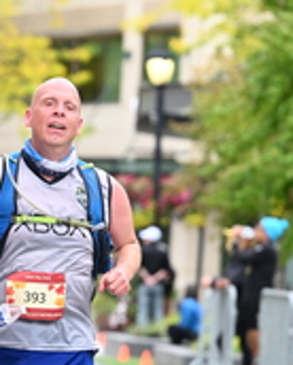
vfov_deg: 6.3
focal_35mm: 306
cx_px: 46
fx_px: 3311
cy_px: 187
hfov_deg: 5.1
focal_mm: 102
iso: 640
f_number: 2.8
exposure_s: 1/1600
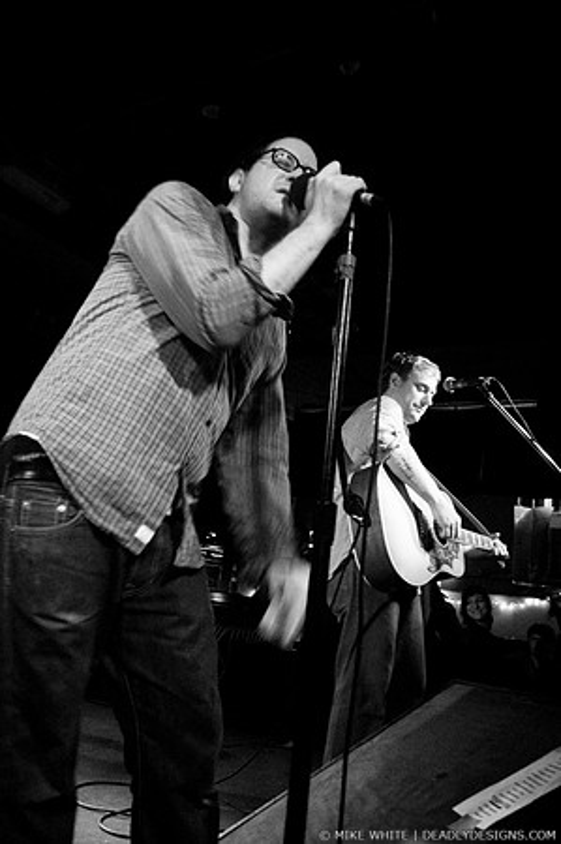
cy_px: 422
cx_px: 280
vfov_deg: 62.0
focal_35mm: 30
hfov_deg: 43.5
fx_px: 703
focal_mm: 20
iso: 800
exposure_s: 1/15
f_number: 3.2
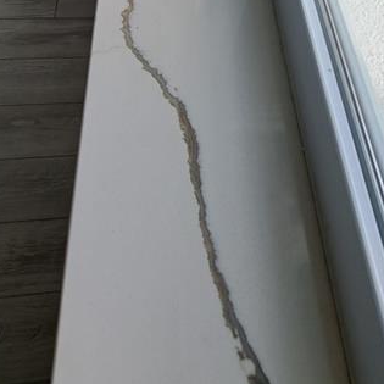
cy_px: 45
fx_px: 351
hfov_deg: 57.1
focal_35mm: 28
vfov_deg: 51.3
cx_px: 219
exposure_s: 1/405
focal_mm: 1.74
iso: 50
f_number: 2.2
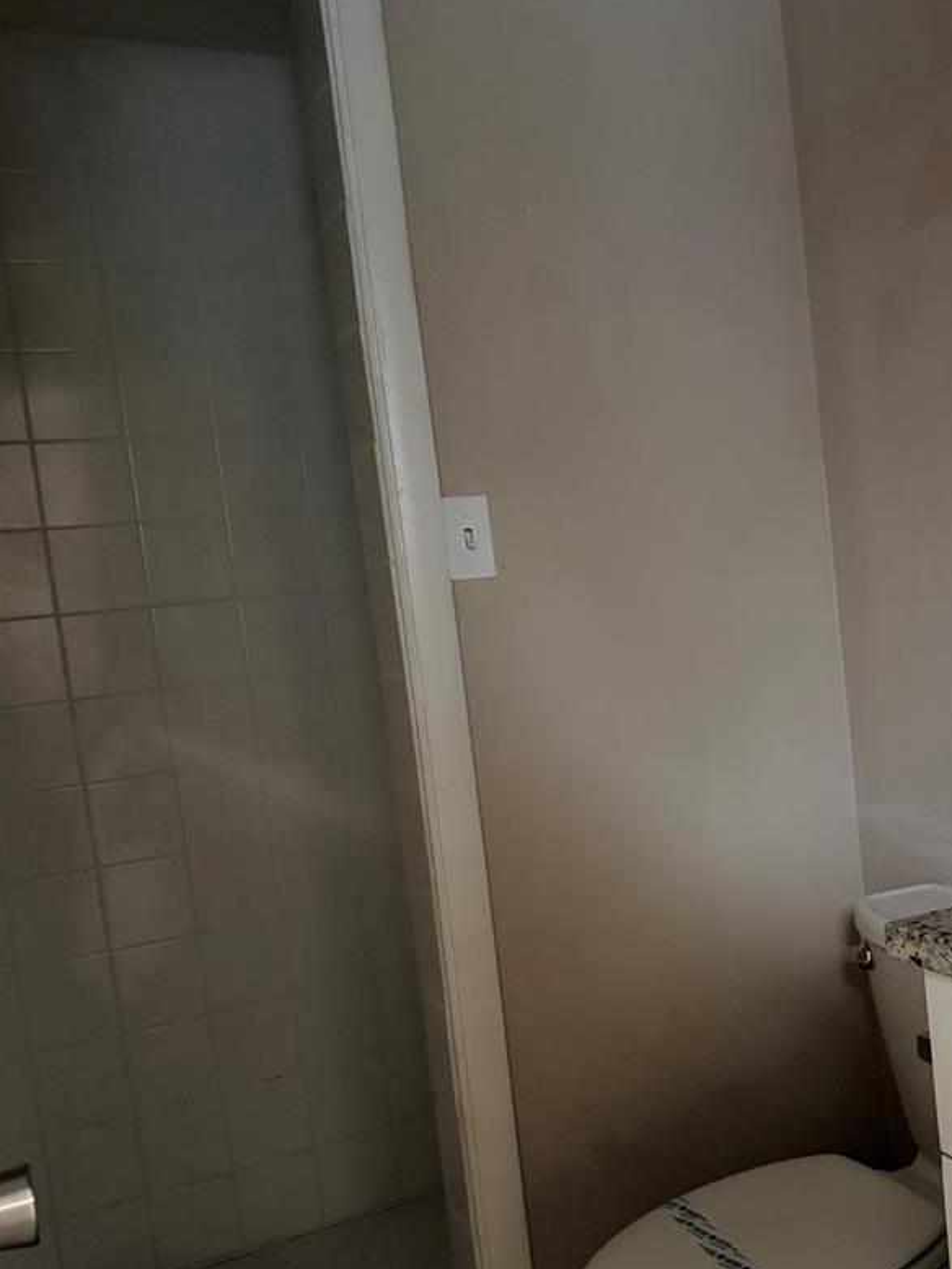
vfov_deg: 50.0
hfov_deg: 37.7
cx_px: 719
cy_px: 713
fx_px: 1356
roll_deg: +5.9
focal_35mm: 37
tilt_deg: -5.4
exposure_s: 1/30
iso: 1600
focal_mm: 6.76
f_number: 1.78
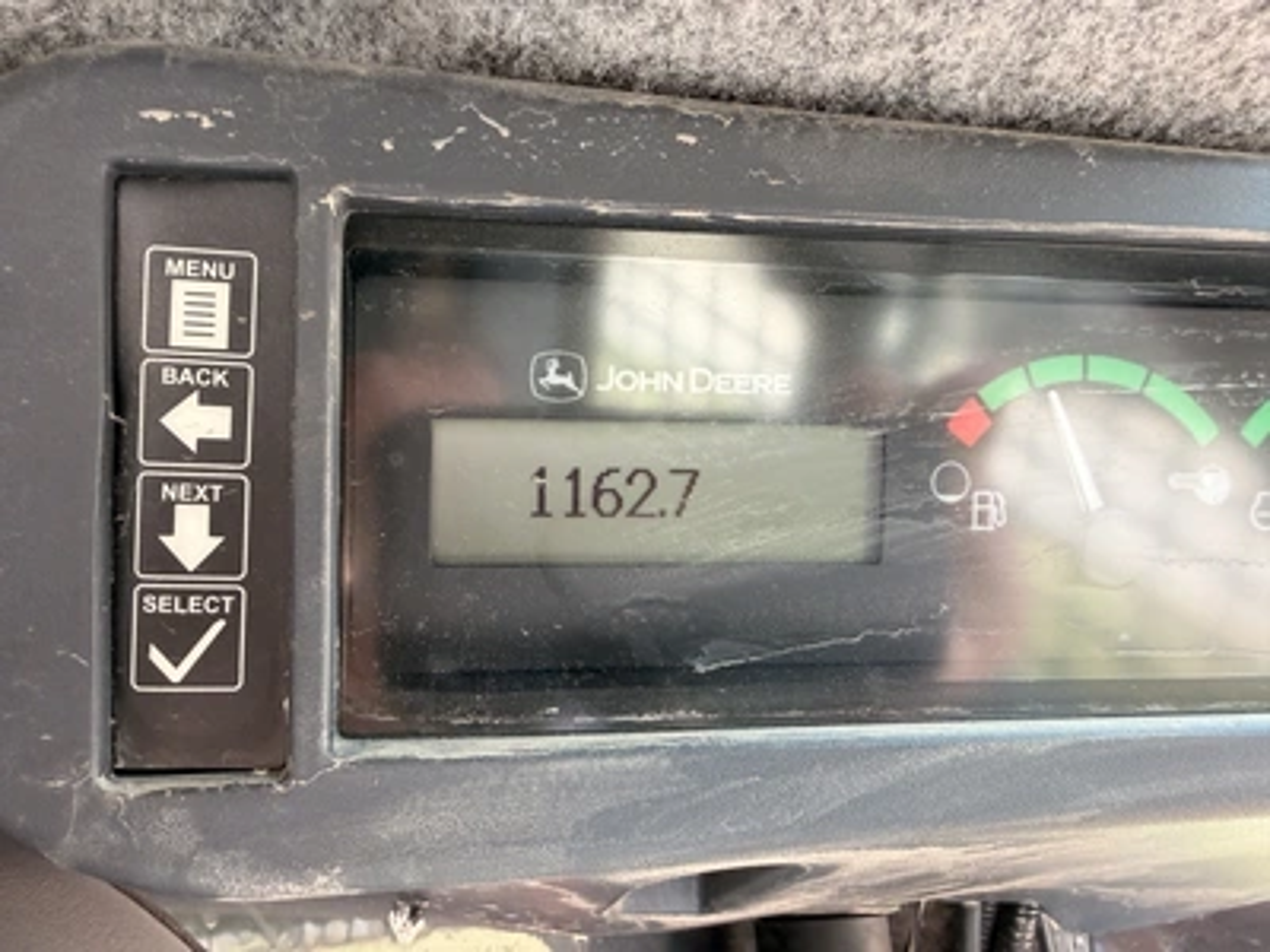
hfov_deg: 71.6
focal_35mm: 24
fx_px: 881
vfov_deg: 56.8
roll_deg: +2.1
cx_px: 635
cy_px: 476
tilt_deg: +23.7
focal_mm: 2.22
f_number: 2.2
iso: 250
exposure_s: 1/121
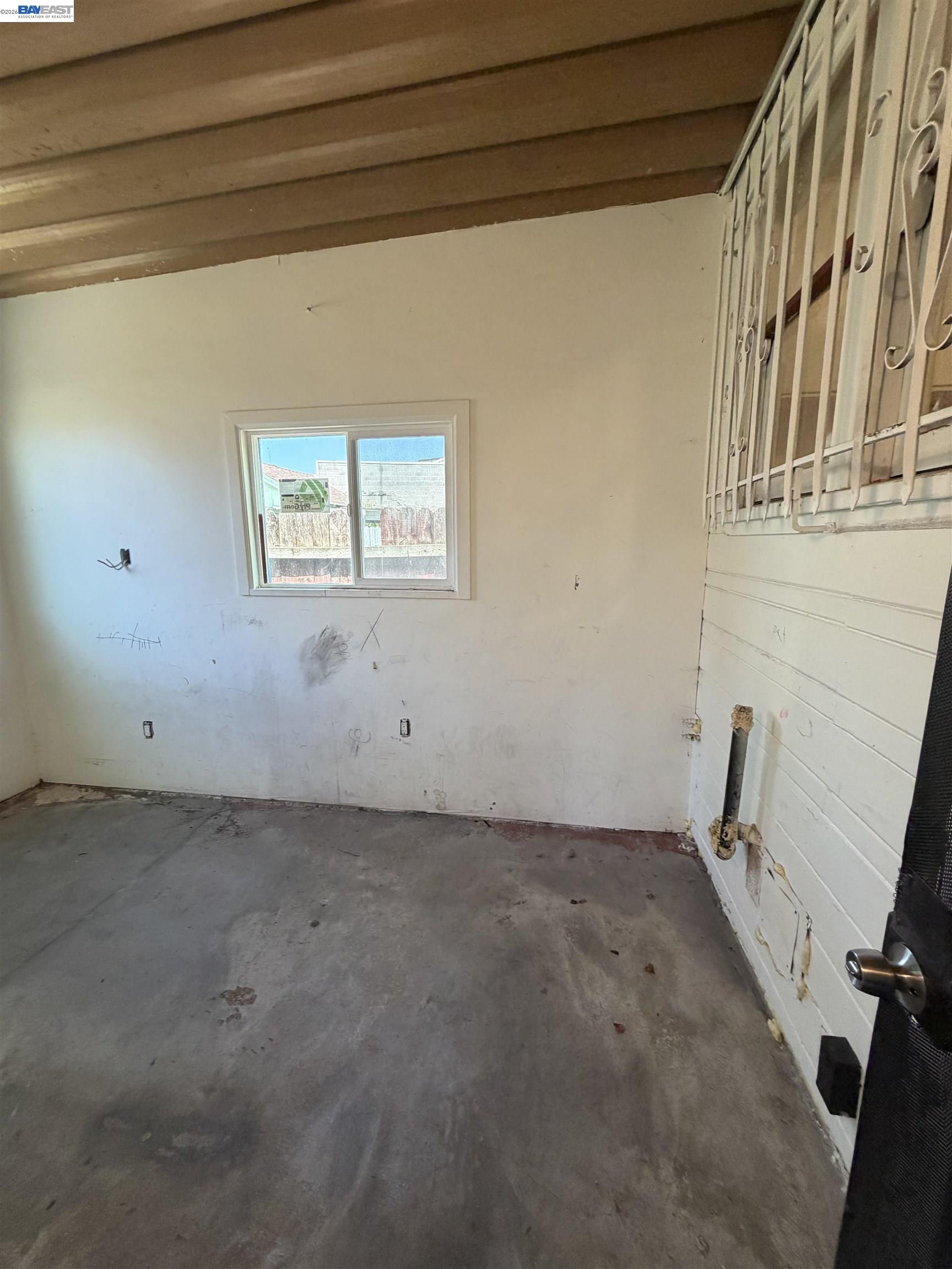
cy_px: 634
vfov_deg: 102.1
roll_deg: +0.6
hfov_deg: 85.7
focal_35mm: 14
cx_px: 476
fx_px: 513
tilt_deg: -12.2
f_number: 2.2
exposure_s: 1/120
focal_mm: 2.22
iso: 320
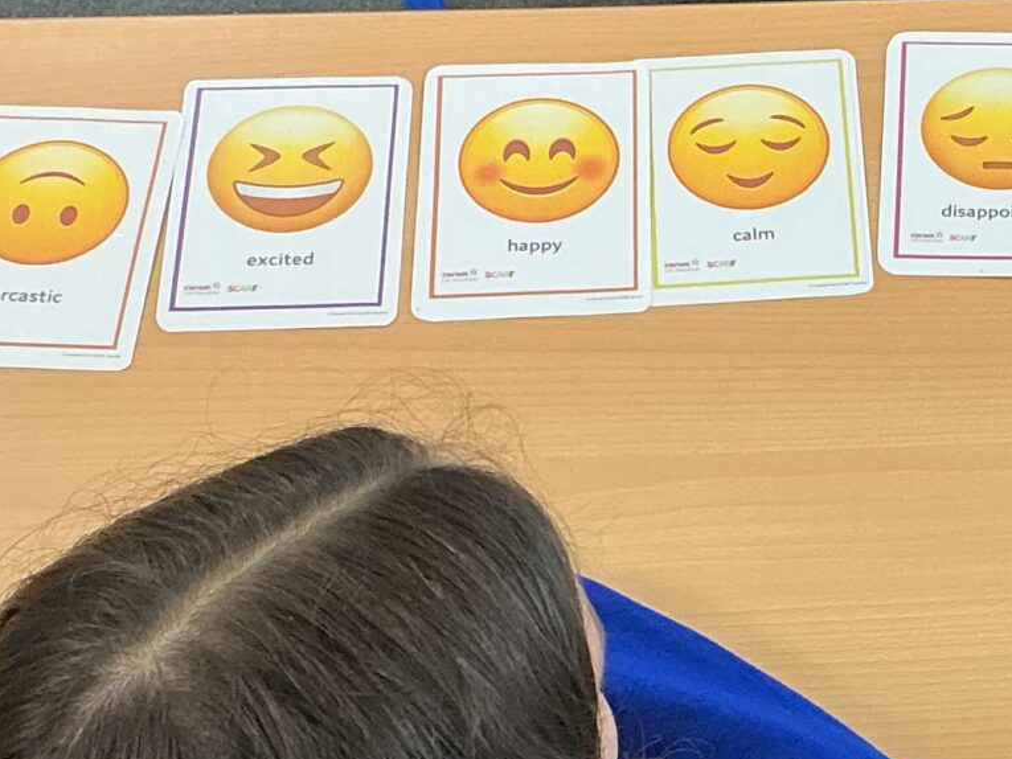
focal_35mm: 97
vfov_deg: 15.2
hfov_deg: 19.8
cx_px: 930
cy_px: 525
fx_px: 2836
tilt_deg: -58.3
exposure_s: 1/60
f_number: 1.8
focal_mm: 3
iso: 100
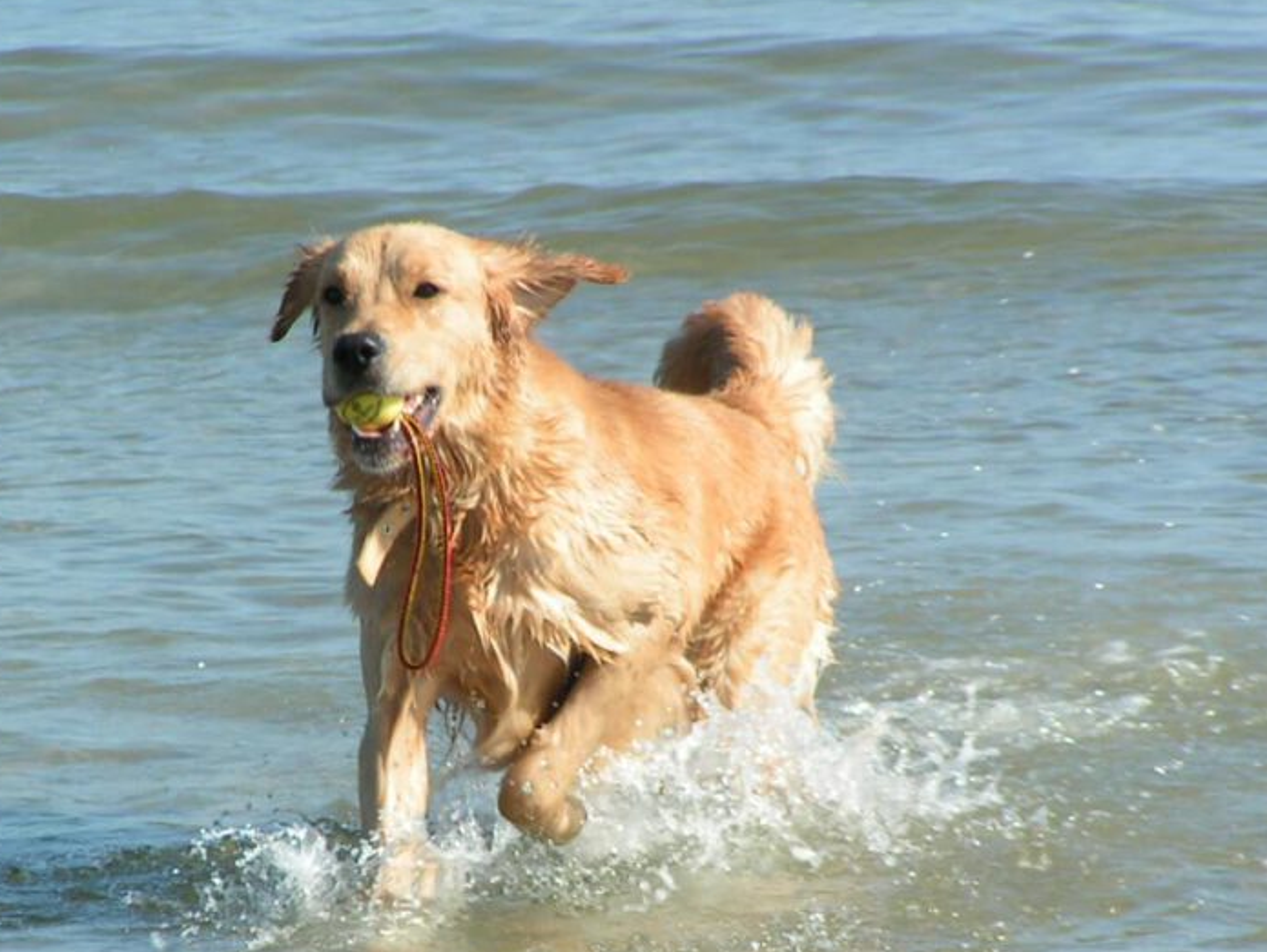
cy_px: 591
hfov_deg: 4.3
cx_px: 469
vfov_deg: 3.2
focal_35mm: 458
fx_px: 16772
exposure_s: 1/400
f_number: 5
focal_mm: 47.6
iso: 50
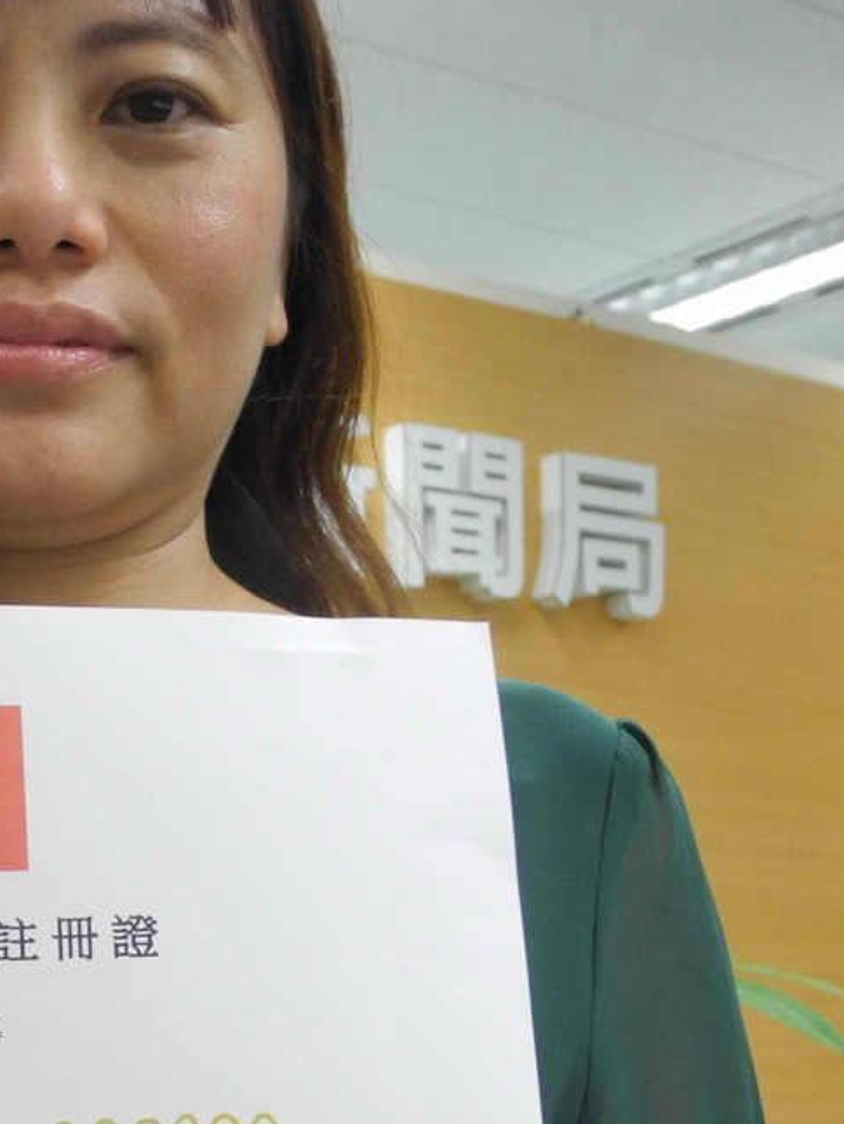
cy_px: 1081
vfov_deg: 28.3
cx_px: -74
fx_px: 2112
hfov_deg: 21.5
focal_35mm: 65
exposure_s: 1/60
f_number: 2.8
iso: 280
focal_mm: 6
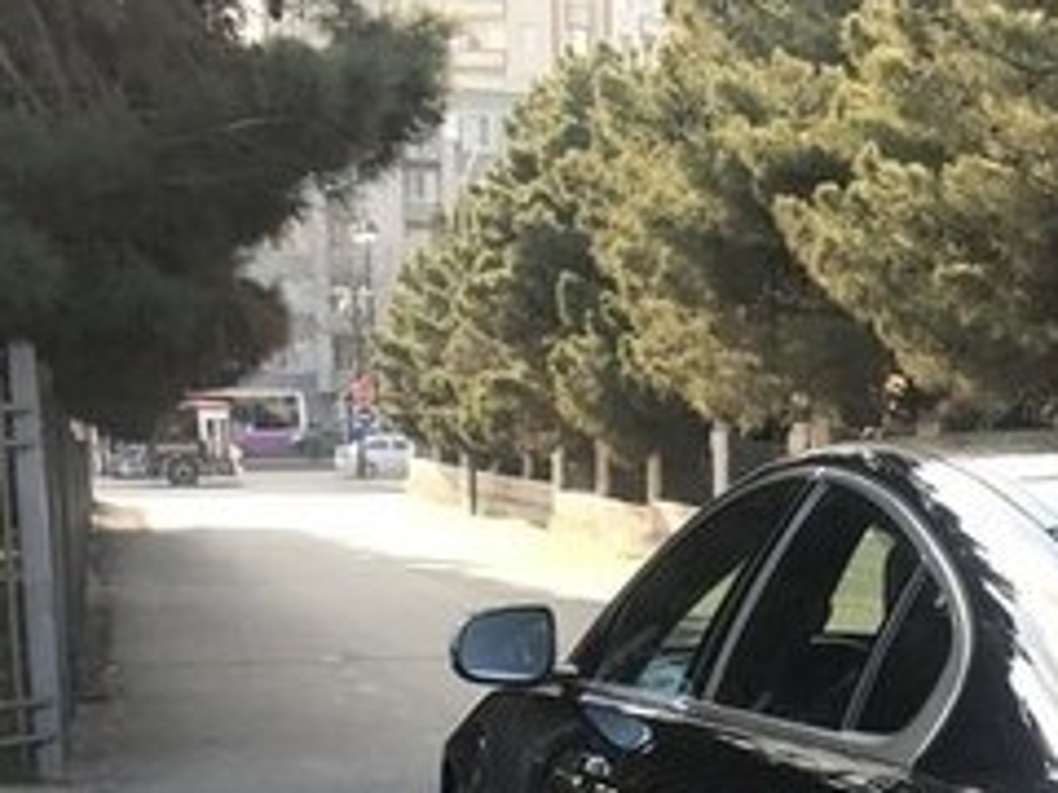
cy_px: 971
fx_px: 2353
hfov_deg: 23.1
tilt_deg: -12.4
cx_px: 1296
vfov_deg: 18.1
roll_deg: -1.4
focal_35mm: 77
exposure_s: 1/283
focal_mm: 3.99
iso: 20
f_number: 1.8
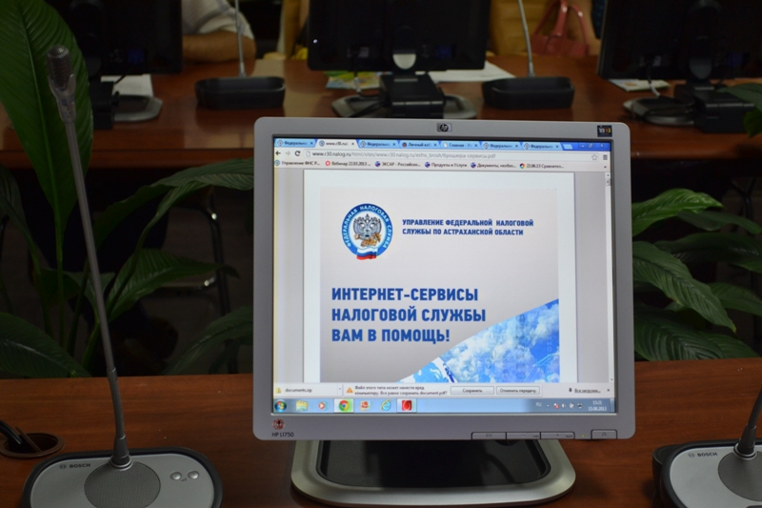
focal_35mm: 78
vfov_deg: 17.5
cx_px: 381
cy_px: 254
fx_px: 1651
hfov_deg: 26.0
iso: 400
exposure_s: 1/30
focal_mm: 52
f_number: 5.6
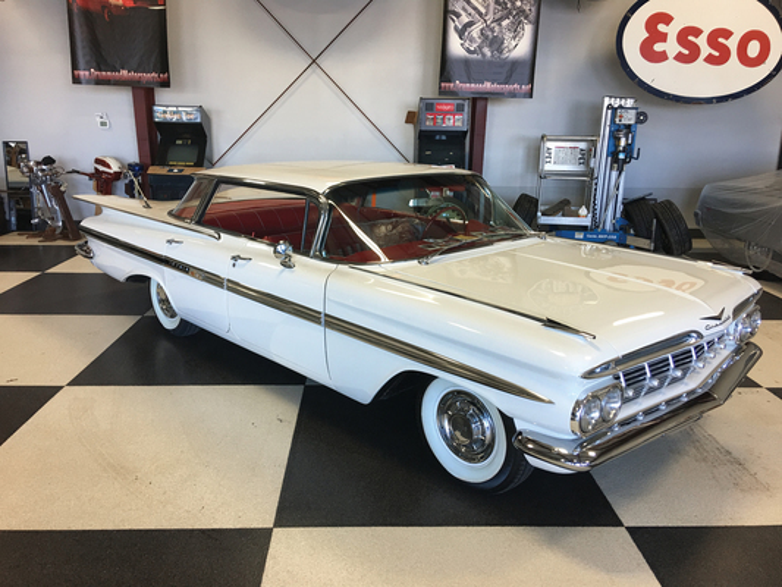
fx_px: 655
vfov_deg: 48.2
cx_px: 391
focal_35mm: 29
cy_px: 294
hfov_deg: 61.6
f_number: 2.2
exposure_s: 1/30
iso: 32
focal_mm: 4.15
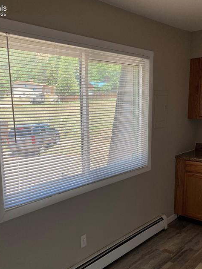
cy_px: 158
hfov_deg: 41.6
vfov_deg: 53.7
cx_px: 82
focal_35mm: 34
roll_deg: +1.1
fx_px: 265
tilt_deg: -10.6
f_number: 1.8
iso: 25
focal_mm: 3.99
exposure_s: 1/122
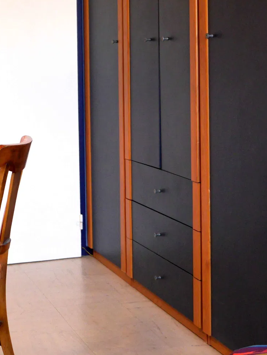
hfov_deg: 20.0
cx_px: 53
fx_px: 751
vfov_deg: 26.6
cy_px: 143
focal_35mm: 73
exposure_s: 1/125
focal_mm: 17
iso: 640
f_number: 2.8
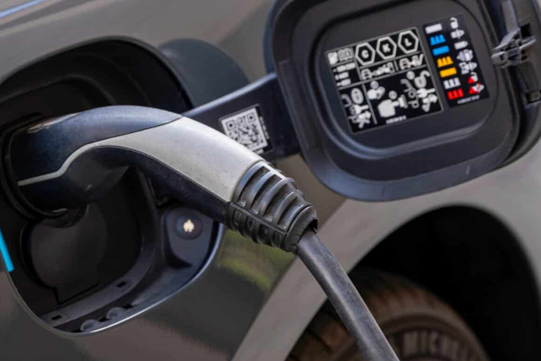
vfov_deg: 8.5
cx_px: 242
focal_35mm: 162
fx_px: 2434
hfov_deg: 12.7
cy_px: 141
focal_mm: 98
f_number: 6.3
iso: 125
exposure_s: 1/25
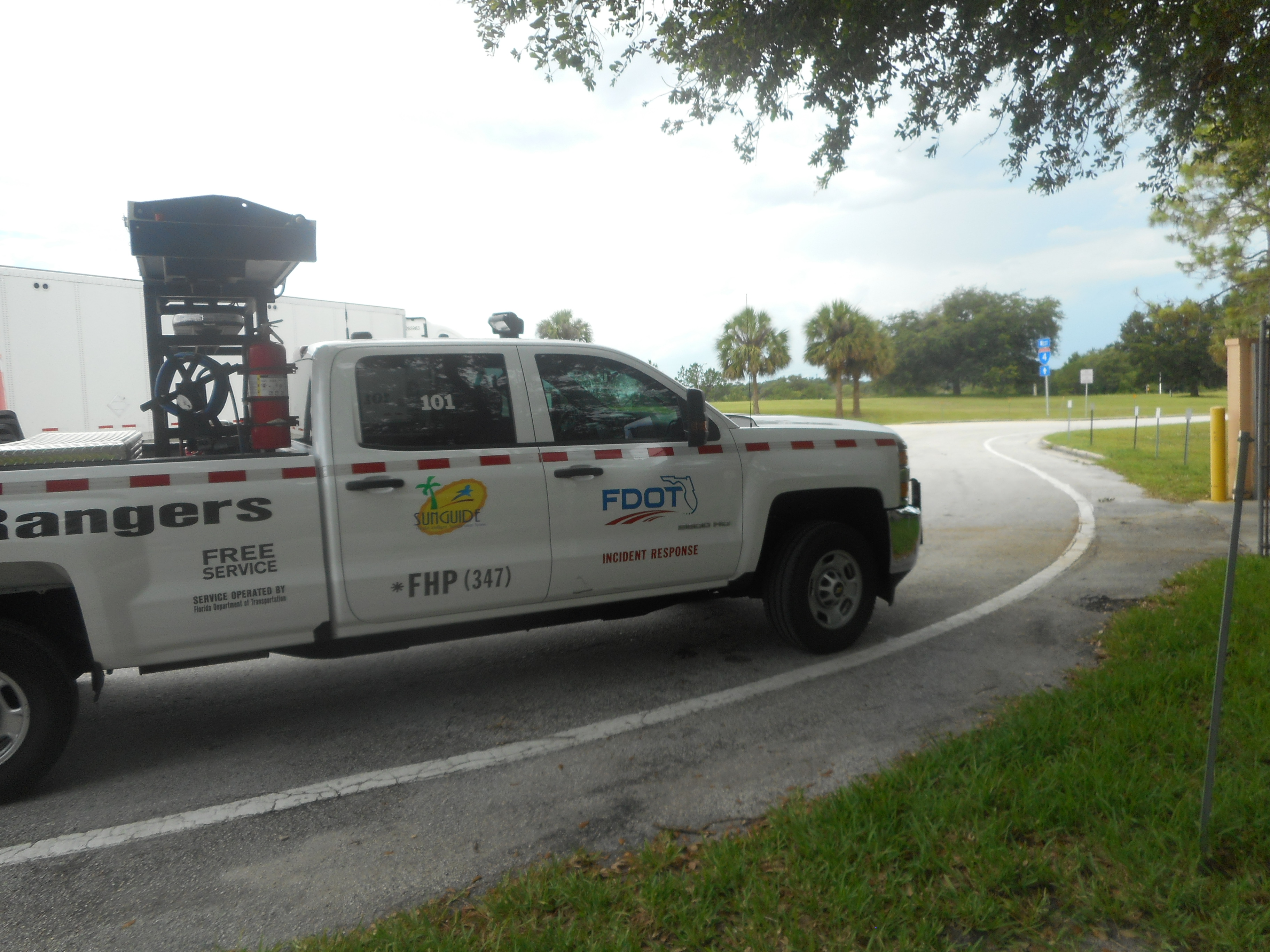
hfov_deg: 69.4
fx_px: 917
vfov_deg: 54.9
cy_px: 476
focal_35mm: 25
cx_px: 635
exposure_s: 1/250
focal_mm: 4.5
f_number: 3.7
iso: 80
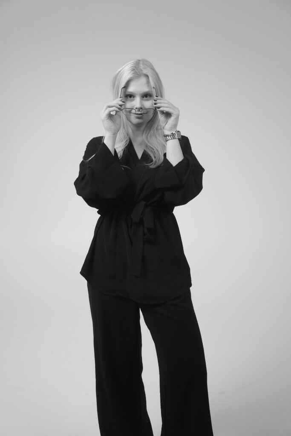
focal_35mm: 48
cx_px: 146
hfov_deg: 28.1
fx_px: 582
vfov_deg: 41.1
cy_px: 218
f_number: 4.2
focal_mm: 48
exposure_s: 1/125
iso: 320
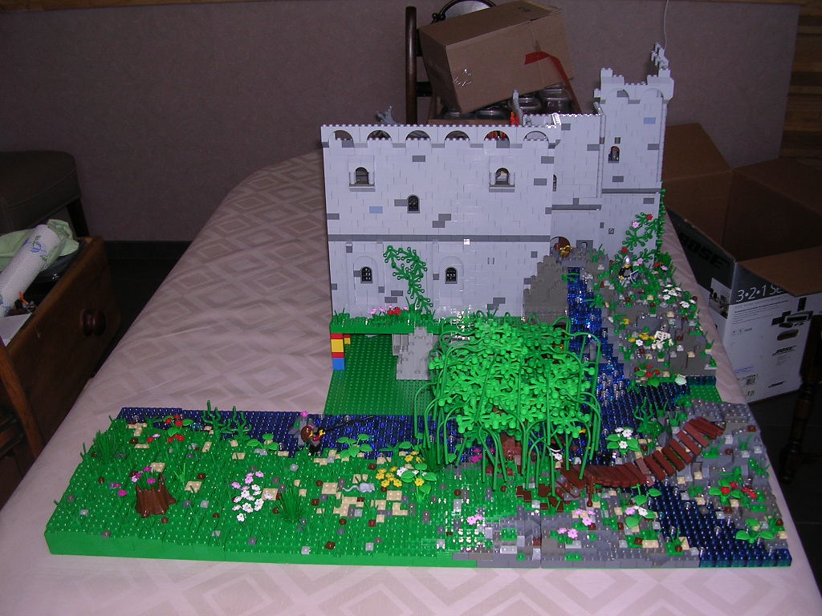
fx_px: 902
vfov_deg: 37.7
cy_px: 308
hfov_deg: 49.0
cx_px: 411
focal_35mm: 38
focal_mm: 5.8
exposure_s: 1/60.1
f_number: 2.8
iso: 100
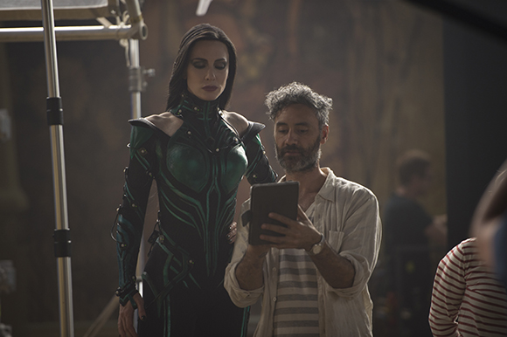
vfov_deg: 6.9
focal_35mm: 200
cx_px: 254
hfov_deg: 10.3
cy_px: 168
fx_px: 2815
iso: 400
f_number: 2.8
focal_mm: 200
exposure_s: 1/160
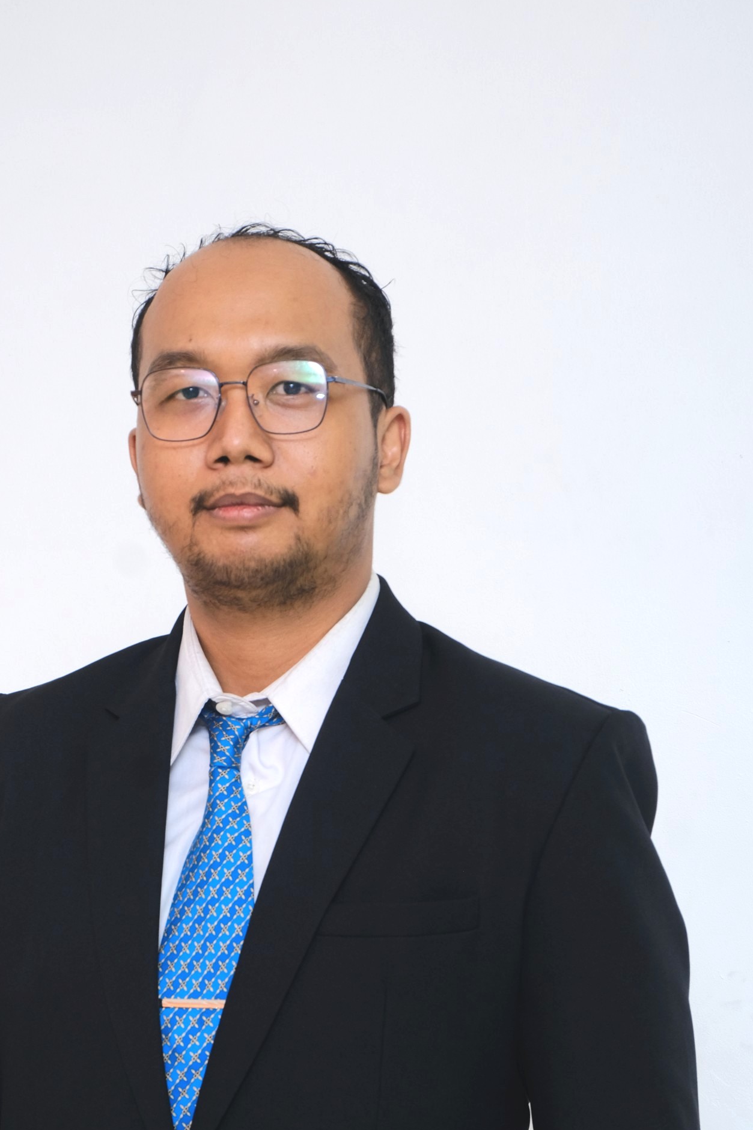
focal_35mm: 77
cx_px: 264
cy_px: 713
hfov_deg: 17.7
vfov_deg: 26.2
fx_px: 2416
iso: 500
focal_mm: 38.5
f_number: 8
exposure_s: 1/125
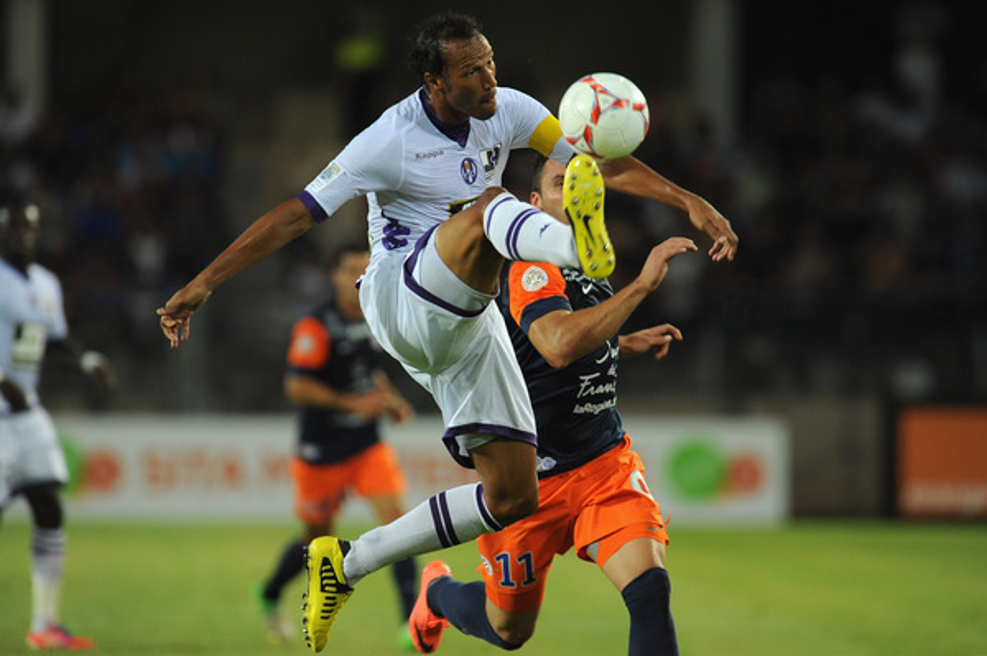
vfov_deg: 3.3
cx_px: 494
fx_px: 11505
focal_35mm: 420
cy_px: 328
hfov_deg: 4.9
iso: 1600
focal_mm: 420
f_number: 4
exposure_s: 1/800
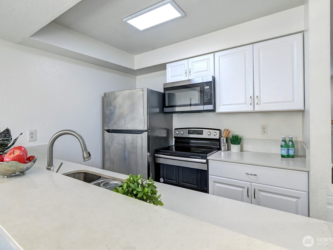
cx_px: 162
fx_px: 164
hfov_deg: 91.0
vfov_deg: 74.7
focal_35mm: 17
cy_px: 119
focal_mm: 10
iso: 3200
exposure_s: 1/8
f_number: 11
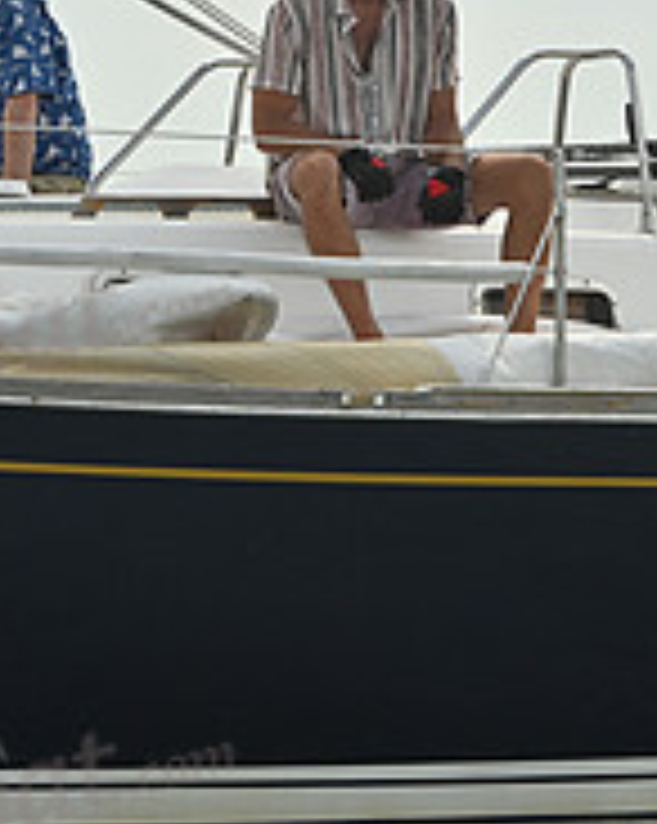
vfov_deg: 6.5
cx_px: 472
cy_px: 65
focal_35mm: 298
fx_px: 7255
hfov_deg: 5.2
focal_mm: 100
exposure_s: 1/1250
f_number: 8
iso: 320
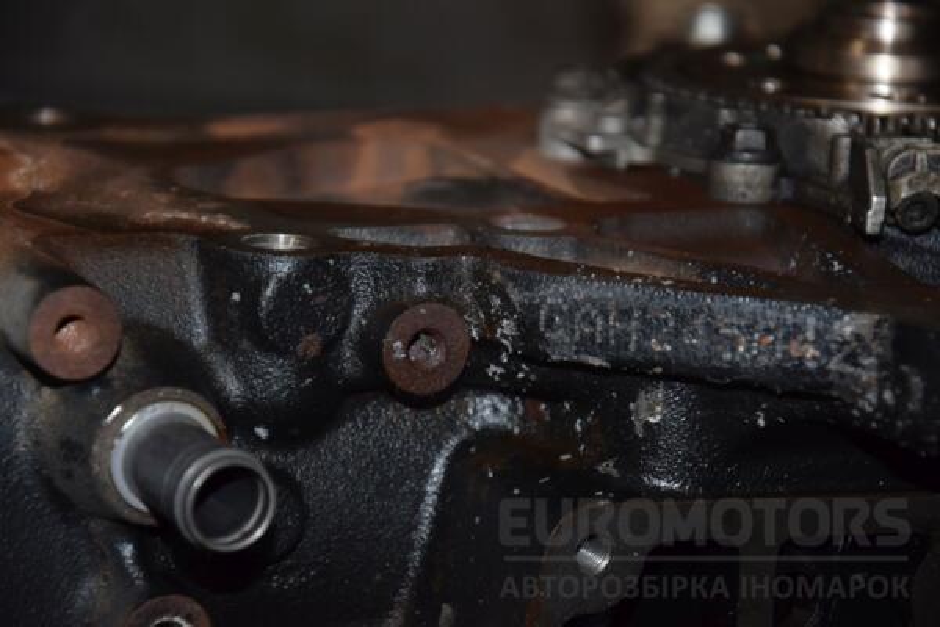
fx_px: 4112
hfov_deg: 13.0
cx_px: 470
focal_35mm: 158
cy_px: 314
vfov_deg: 8.7
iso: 800
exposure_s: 1/60
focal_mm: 105
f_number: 5.6
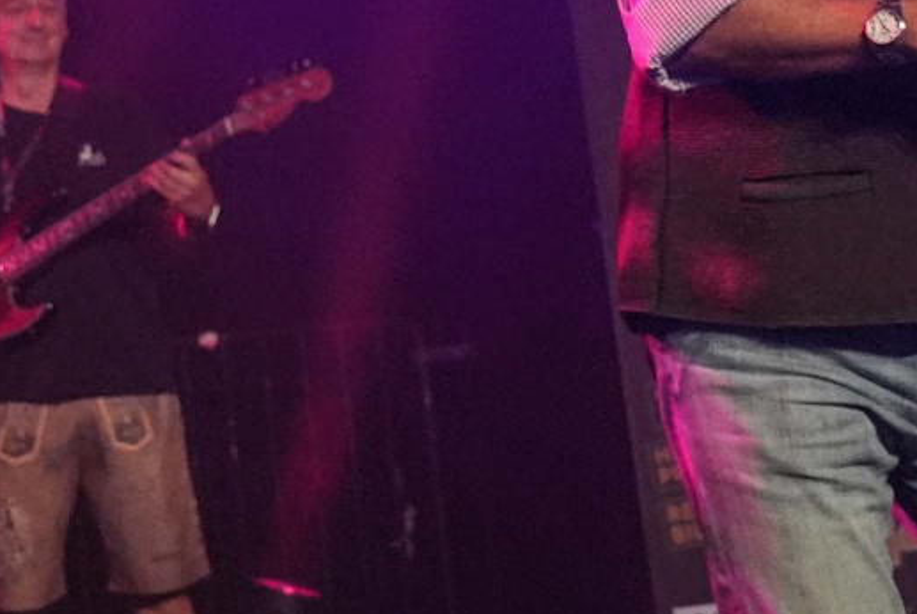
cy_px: -99
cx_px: 42
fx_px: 3188
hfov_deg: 16.1
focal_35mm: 125
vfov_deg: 10.8
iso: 5000
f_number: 4
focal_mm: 24
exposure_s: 1/640
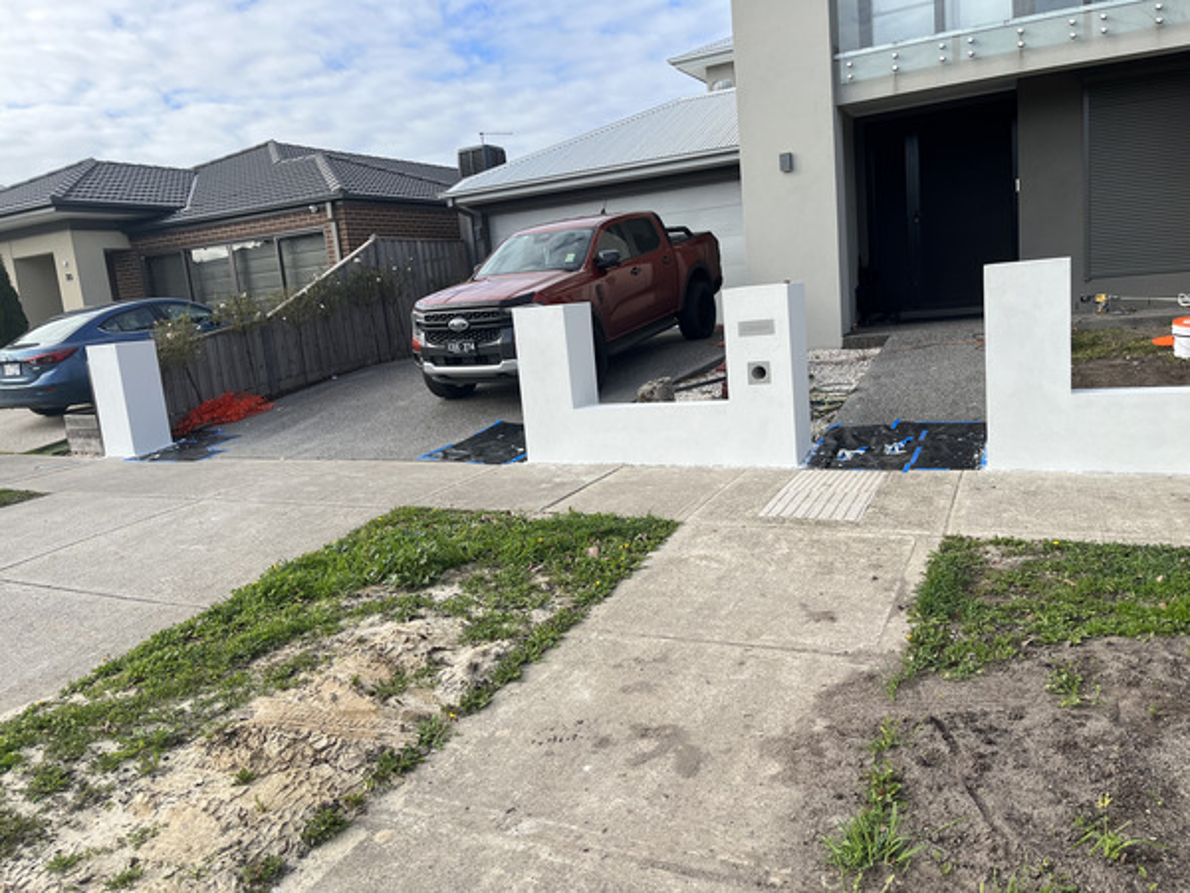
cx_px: 595
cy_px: 446
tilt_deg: -10.5
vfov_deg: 53.1
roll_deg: +5.1
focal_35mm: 26
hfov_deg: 67.3
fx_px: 894
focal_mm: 5.1
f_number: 1.6
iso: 50
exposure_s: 1/2024
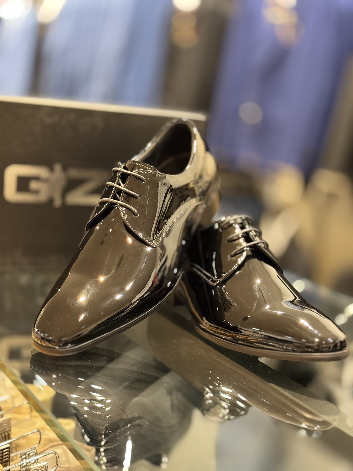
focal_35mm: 48
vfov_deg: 39.7
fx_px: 653
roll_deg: -5.7
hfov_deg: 30.3
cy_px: 236
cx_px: 176
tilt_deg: -9.5
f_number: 1.78
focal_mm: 6.76
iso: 250
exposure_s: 1/33
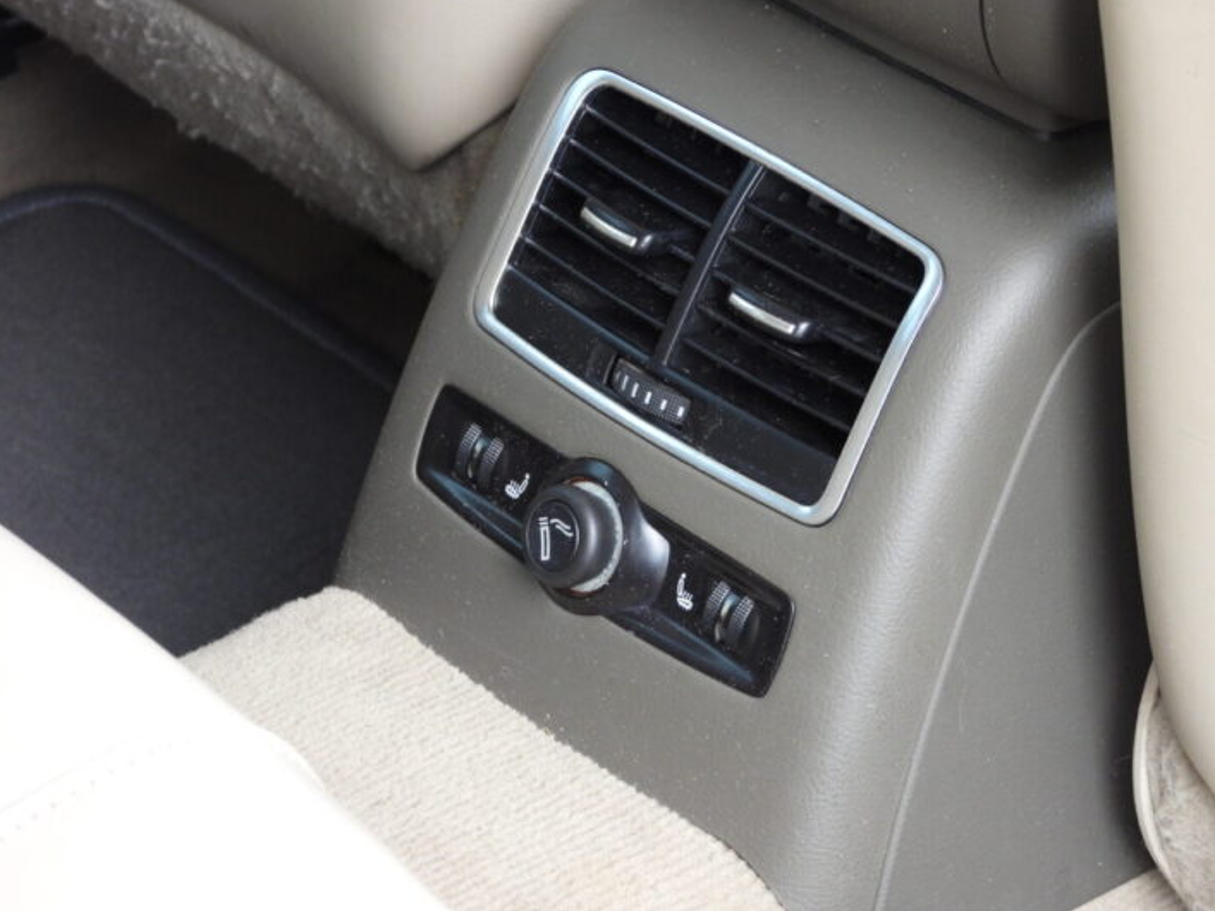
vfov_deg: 10.2
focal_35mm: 146
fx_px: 5124
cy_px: 456
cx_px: 605
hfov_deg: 13.5
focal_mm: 26.1
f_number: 4
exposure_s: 1/50
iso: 400
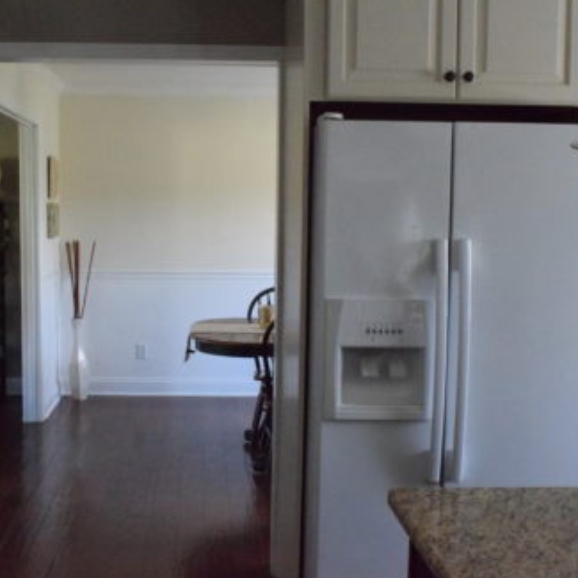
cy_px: 285
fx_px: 888
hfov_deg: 35.8
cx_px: 203
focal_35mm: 47
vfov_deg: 36.1
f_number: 22
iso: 12800
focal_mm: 24
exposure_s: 1/30
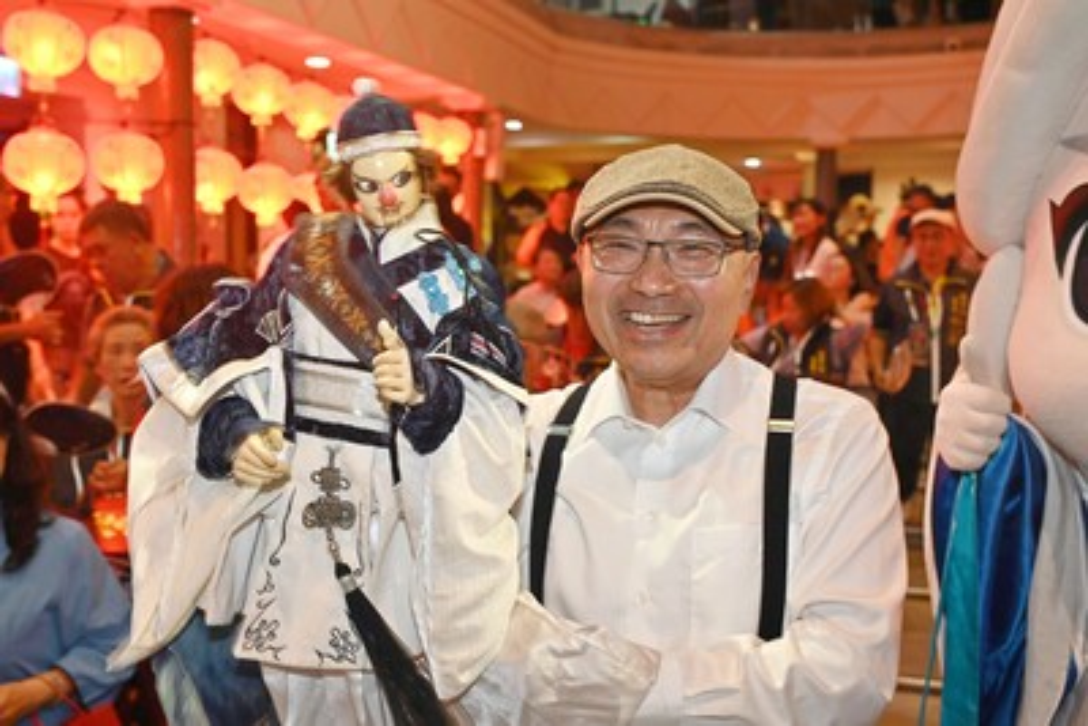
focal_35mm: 32
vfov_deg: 41.1
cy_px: 363
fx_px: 967
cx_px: 544
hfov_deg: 58.7
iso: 2000
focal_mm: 32
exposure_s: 1/60
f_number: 4
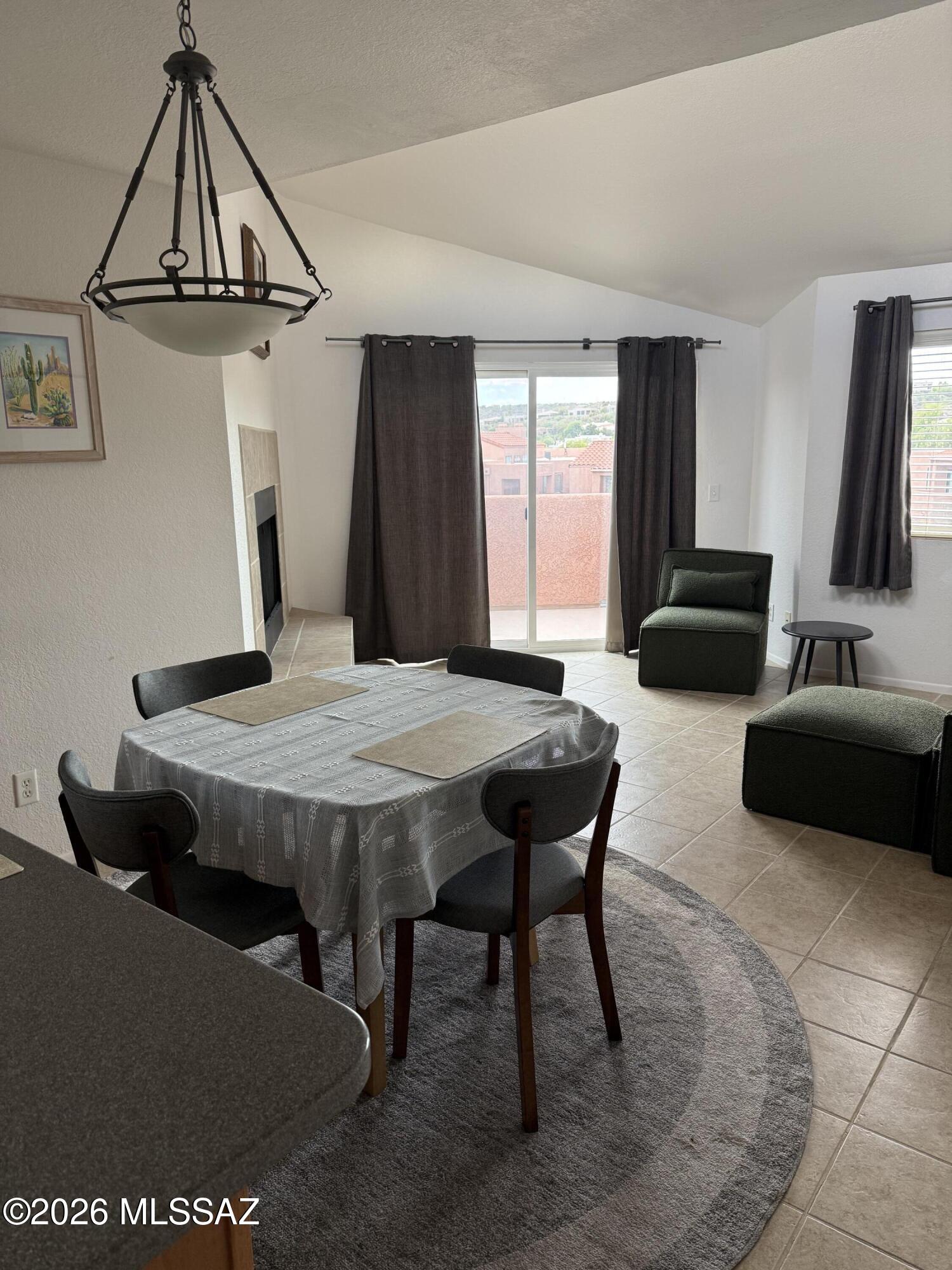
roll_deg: -0.7
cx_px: 476
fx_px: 880
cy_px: 635
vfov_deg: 71.6
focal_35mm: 24
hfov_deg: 56.8
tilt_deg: -11.0
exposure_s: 1/121
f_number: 1.78
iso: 160
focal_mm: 6.76
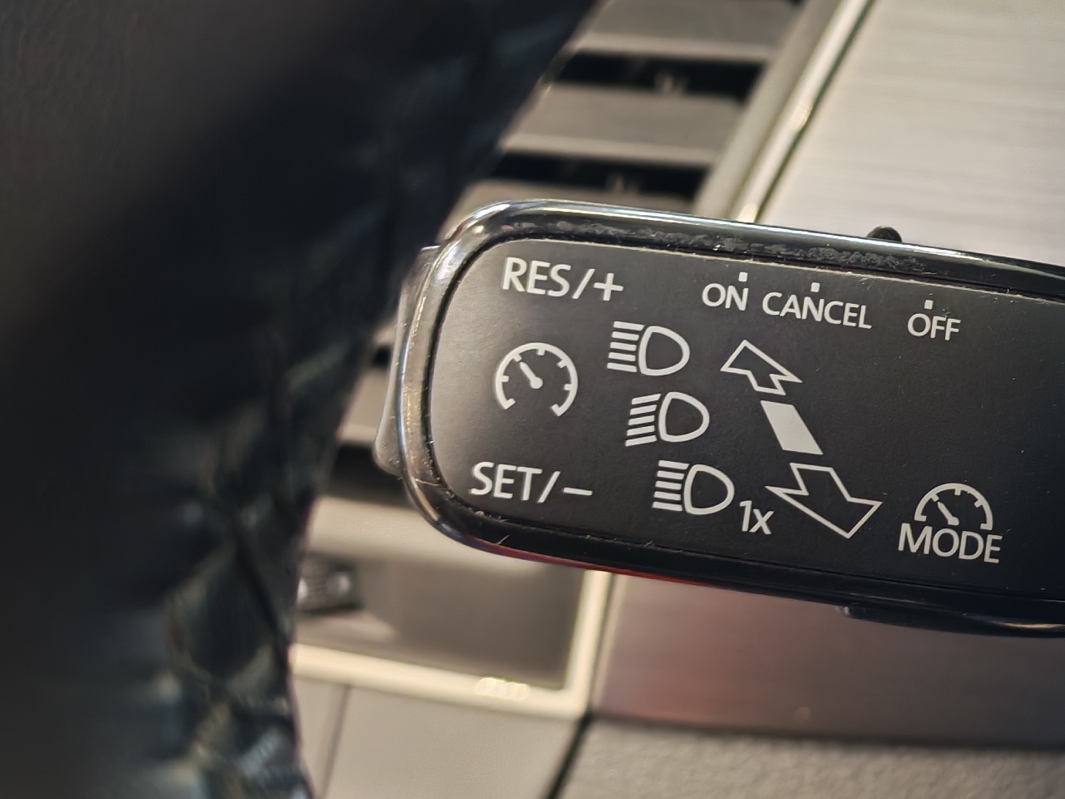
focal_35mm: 77
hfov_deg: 24.0
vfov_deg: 19.1
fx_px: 2369
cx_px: 1103
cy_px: 337
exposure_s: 1/50
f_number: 1.9
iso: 872
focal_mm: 6.12
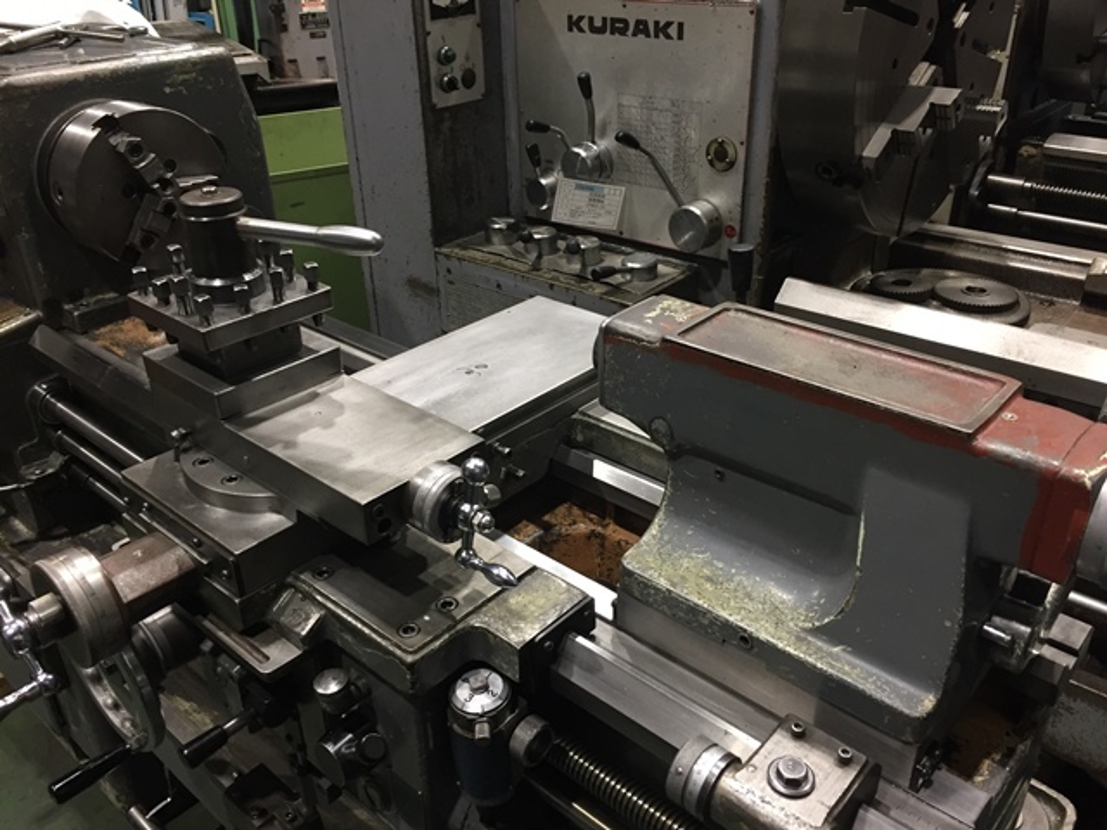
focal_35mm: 29
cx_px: 554
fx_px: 927
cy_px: 415
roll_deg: +0.8
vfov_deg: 48.2
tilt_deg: -28.3
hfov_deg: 61.7
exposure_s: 1/30
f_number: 2.2
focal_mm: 4.15
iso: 100
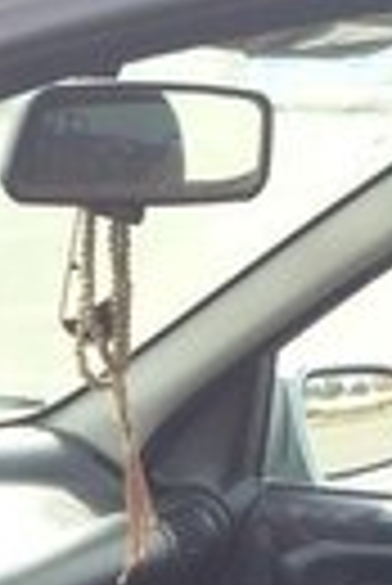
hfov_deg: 11.7
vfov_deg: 16.5
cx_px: -81
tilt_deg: -21.1
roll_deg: +1.1
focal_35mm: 115
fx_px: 1873
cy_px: 824
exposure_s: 1/285
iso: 32
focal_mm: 4.15
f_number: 2.2
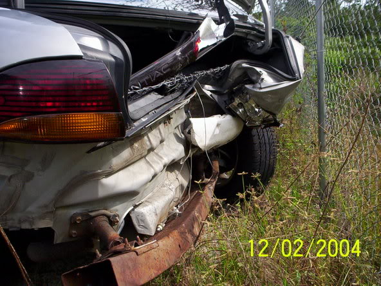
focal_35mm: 38
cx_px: 190
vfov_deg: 37.7
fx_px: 418
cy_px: 143
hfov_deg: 49.0
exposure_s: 1/355
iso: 100
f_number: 4.5
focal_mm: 4.99
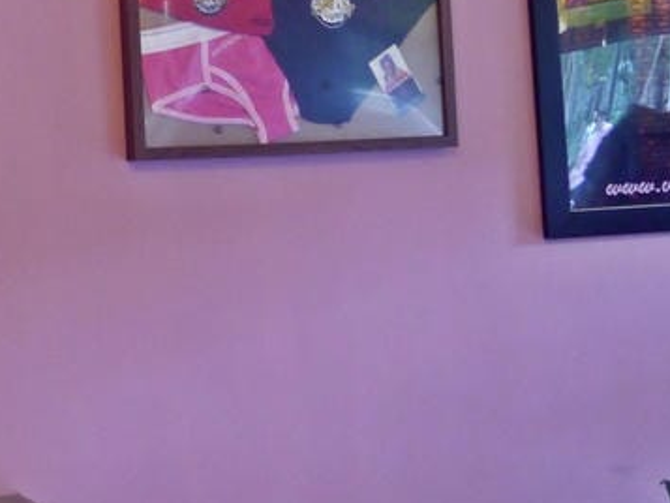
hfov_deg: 19.4
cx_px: -178
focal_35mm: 94
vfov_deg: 15.5
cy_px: 8
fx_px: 1820
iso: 640
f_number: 3.5
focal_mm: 14
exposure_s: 1/60
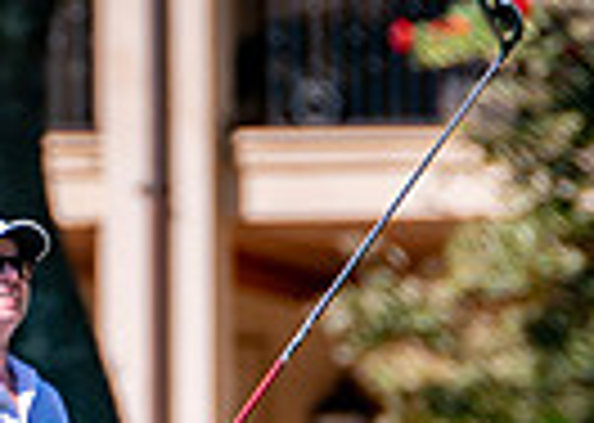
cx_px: -18
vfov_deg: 1.0
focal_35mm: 1421
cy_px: 477
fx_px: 23948
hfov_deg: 1.4
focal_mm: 200
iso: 100
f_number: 2.8
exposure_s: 1/1600
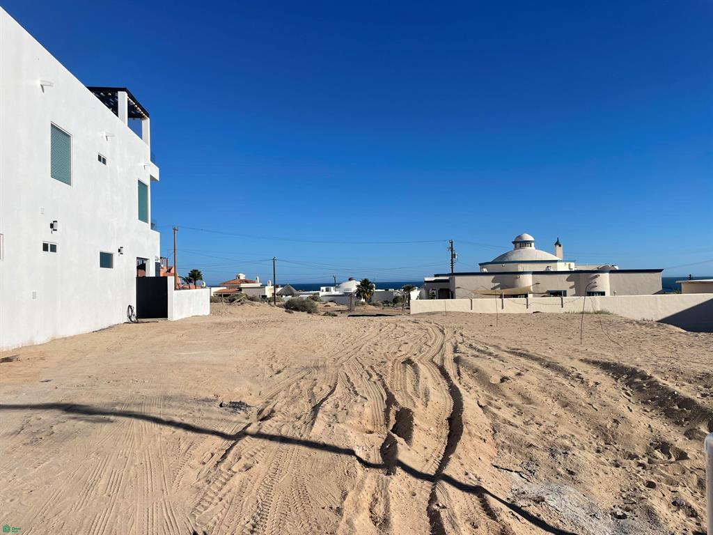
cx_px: 356
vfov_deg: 53.1
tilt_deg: +1.8
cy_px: 268
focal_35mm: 26
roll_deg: +1.6
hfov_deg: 67.3
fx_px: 536
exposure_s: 1/7299
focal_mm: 4.2
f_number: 1.6
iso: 32
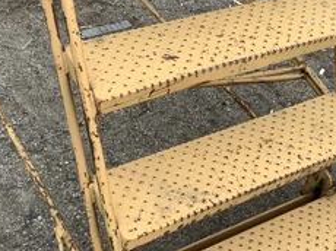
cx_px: 153
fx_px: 524
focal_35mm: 54
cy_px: 98
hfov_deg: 35.6
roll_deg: -8.5
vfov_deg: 26.9
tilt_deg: -43.4
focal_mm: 3.3
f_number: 2.4
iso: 25
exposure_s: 1/330
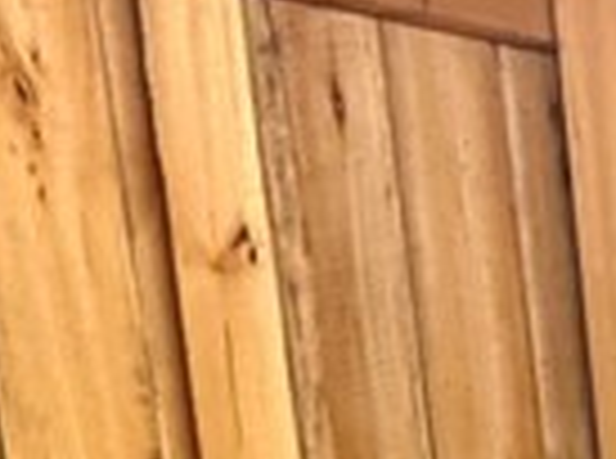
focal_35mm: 180
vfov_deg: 6.8
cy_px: 1688
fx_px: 3195
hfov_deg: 10.3
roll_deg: +3.8
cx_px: 1169
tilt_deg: -17.1
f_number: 1.78
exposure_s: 1/120
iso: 125
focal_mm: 6.76
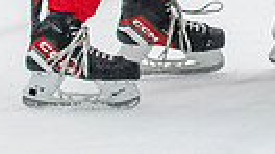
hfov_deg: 3.8
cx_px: 532
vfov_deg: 2.1
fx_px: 4160
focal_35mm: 571
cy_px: -181
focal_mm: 78
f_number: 3.2
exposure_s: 1/640
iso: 2000
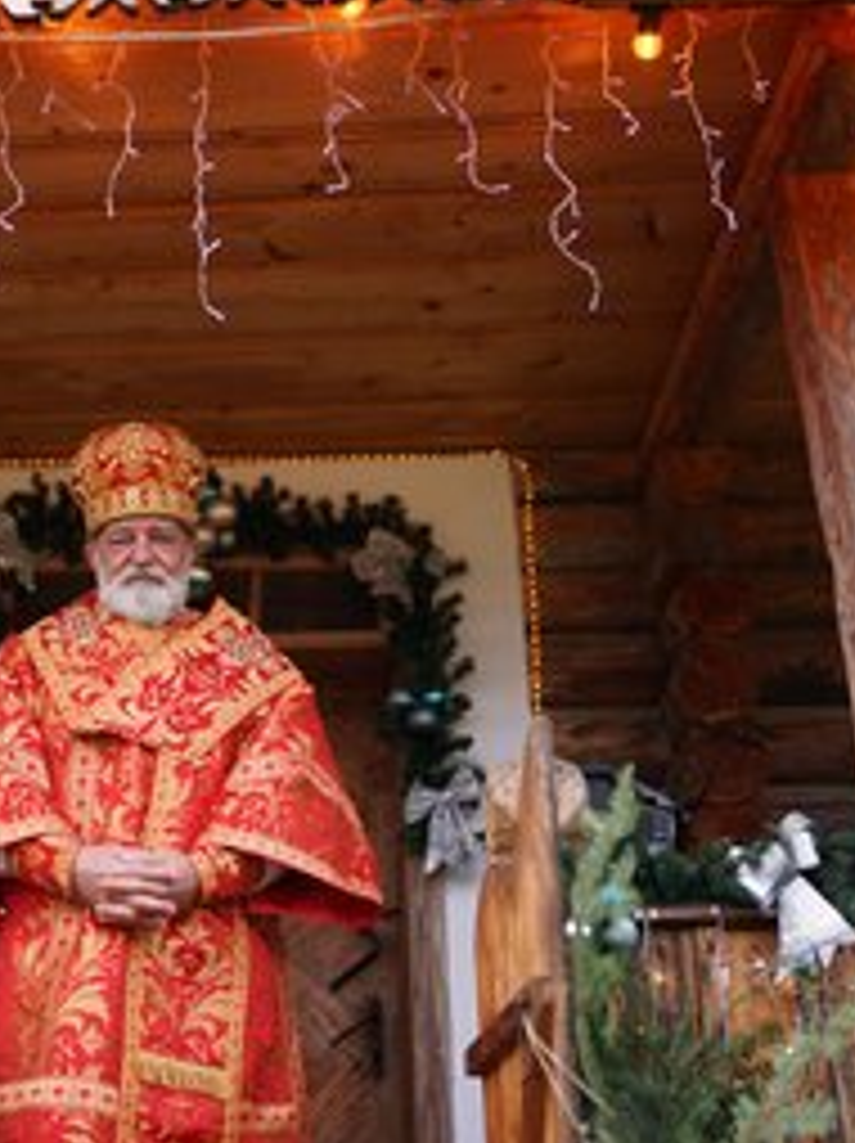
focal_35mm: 53
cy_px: 567
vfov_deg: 36.2
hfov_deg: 26.9
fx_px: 1748
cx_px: 162
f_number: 1.4
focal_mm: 35
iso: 500
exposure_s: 1/2500
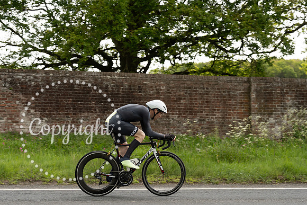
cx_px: 153
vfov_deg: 18.2
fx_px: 639
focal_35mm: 75
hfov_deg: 27.0
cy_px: 107
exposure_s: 1/1000
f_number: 4.5
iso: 800
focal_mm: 70
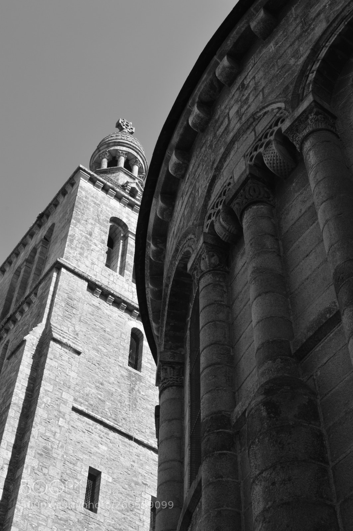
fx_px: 751
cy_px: 266
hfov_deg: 26.4
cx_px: 176
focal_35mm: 51
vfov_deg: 38.9
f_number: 14
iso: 200
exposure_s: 1/80
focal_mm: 34
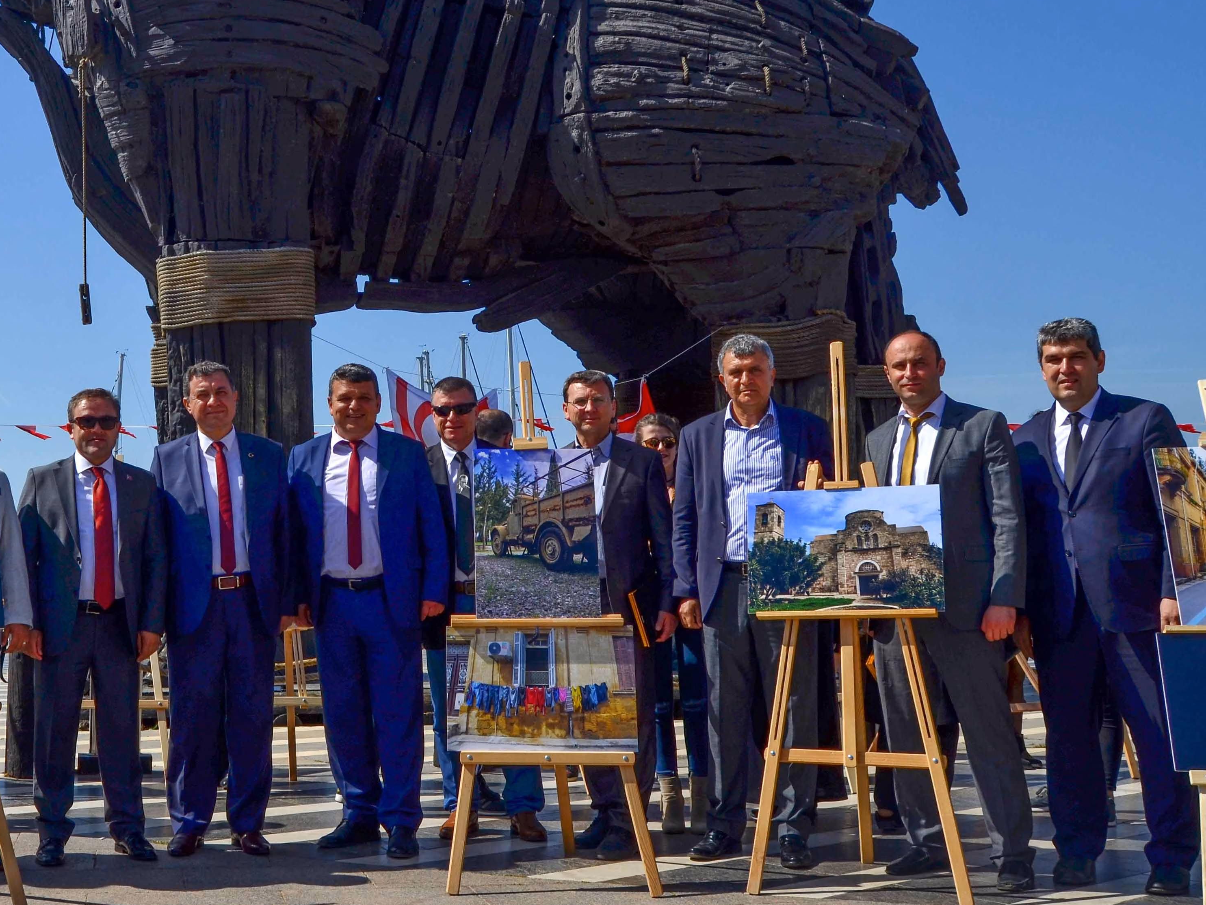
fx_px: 1498
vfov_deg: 33.5
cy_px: 371
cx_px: 270
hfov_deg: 42.2
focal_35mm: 43
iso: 100
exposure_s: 1/500
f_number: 9
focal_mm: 18
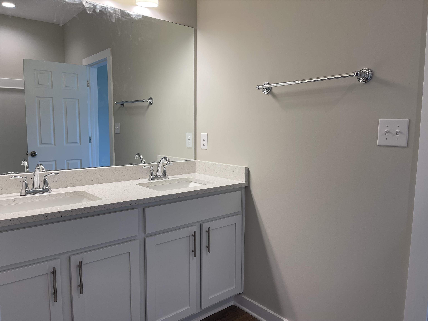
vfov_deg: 53.1
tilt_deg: -6.4
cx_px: 214
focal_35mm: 26
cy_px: 160
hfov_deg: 67.3
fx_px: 321
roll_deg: -0.8
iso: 64
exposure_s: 1/120
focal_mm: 5.1
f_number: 1.6
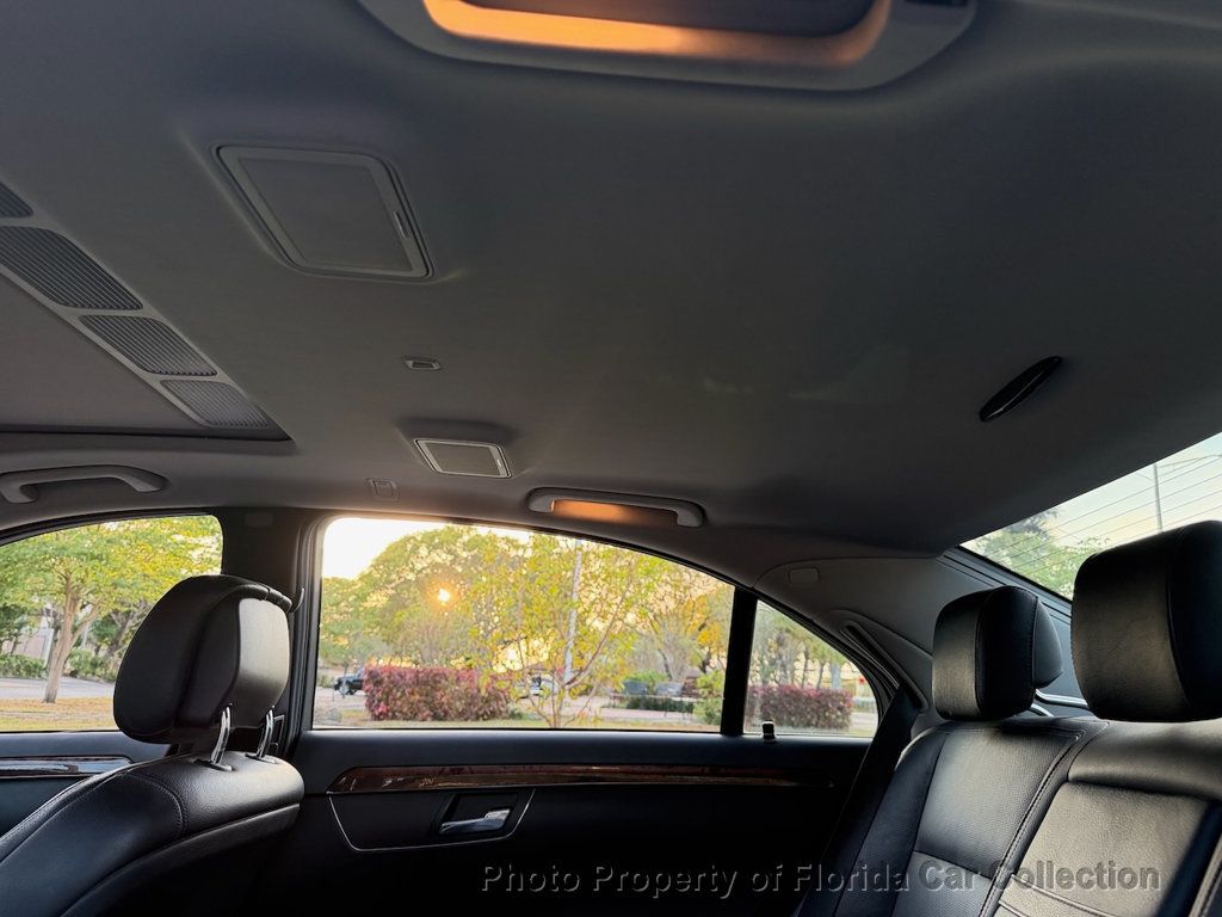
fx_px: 847
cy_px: 458
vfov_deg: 56.8
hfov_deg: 71.6
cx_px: 611
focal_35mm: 24
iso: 200
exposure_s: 1/148
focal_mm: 6.76
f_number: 1.78
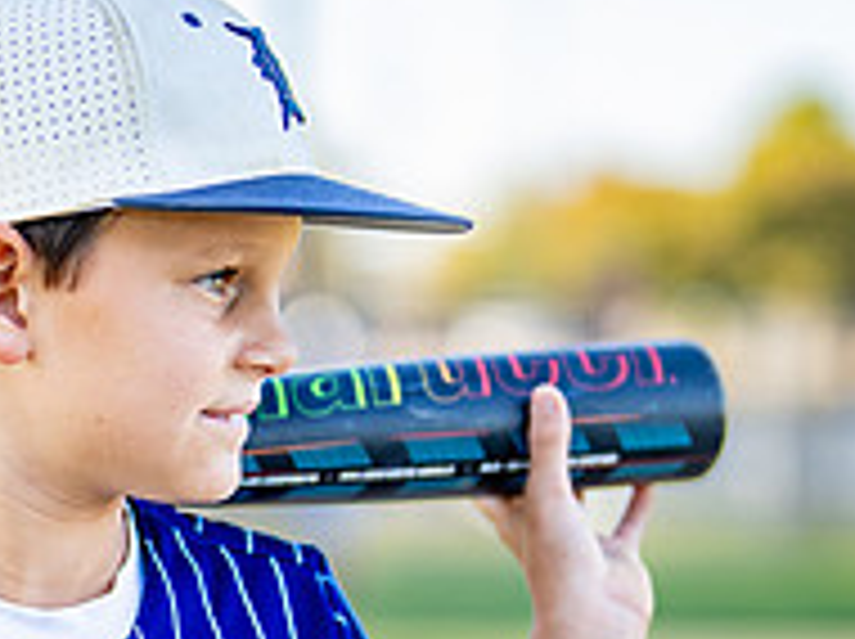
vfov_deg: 8.6
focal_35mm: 172
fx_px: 4243
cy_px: 633
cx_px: 68
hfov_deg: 11.4
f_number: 1.2
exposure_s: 1/1250
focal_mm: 50
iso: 100
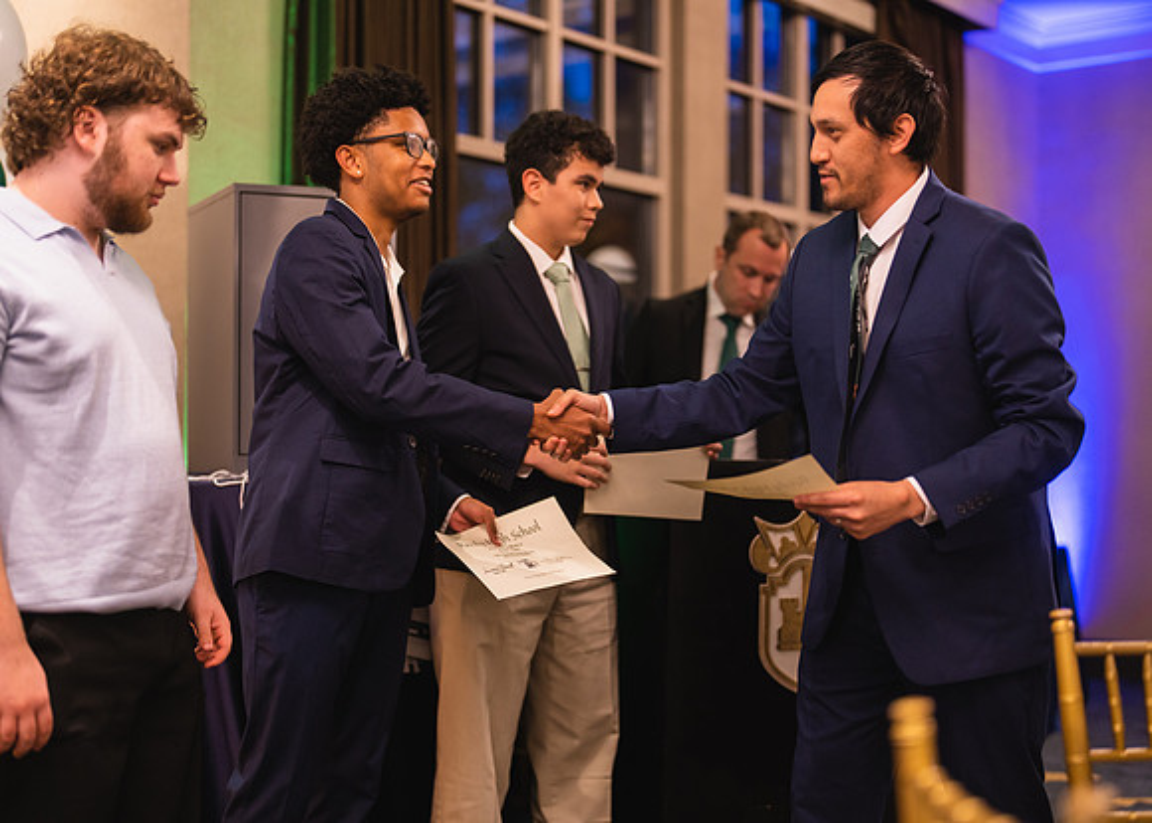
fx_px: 1714
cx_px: 576
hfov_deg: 37.2
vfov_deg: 27.0
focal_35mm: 52
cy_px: 412
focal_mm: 50
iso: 800
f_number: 1.2
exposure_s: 1/400
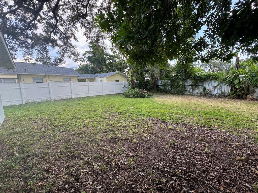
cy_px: 96
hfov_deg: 102.1
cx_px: 129
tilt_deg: -9.3
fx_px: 104
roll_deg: +0.3
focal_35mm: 14
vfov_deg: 85.7
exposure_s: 1/126
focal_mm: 2.22
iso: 40
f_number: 2.2
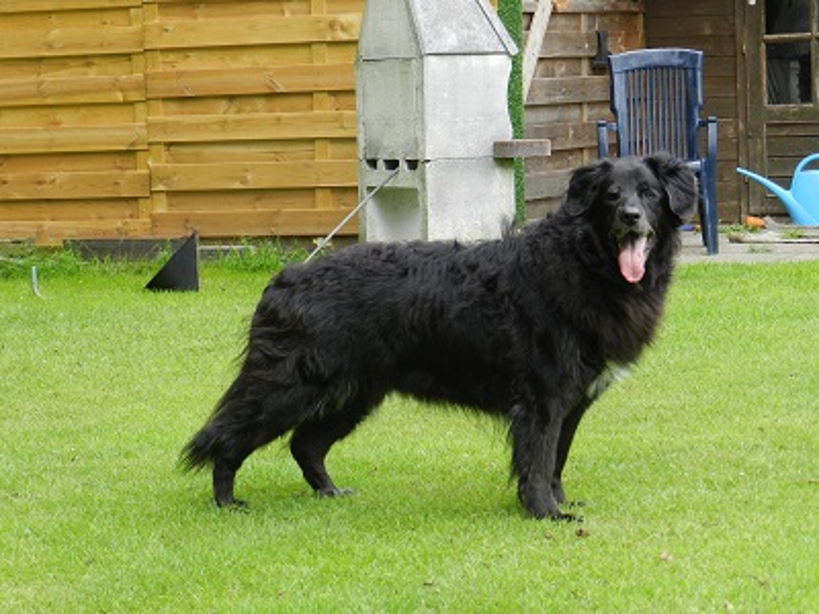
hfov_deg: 17.1
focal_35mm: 115
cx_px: 410
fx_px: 2721
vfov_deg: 12.9
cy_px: 307
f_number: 4.8
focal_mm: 20.5
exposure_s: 1/160
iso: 160
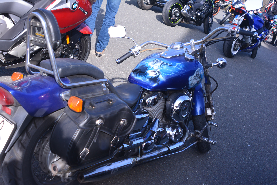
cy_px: 92
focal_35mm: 45
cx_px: 138
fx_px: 346
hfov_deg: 43.6
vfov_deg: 29.9
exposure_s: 1/200
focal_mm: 30
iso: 200
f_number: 7.1
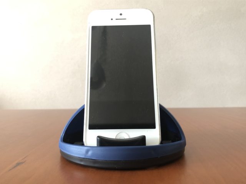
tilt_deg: -1.9
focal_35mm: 33
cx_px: 123
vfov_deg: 42.9
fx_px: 235
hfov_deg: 55.4
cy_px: 92
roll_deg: +0.1
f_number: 1.8
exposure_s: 1/15
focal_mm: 3.99
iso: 64
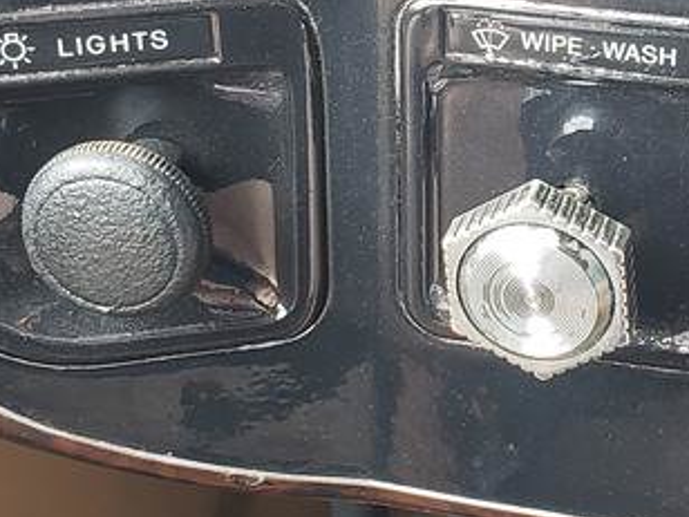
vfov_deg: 26.3
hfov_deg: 34.0
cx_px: 591
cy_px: 65
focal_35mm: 54
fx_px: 1075
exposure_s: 1/50
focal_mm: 4.3
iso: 160
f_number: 2.4
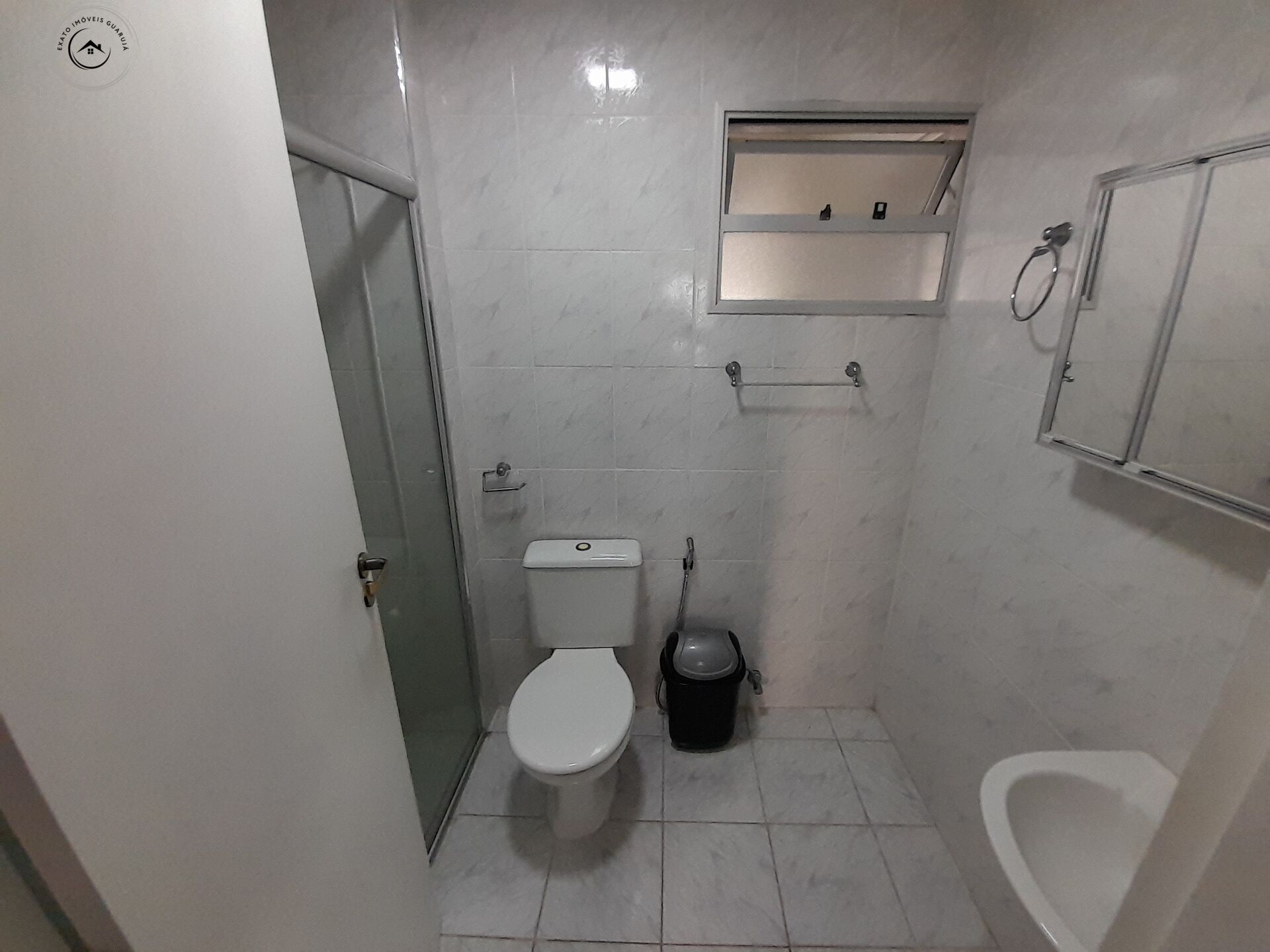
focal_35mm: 13
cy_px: 476
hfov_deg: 106.2
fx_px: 477
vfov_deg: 89.9
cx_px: 635
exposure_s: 1/40
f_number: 2.2
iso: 125
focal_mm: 1.13
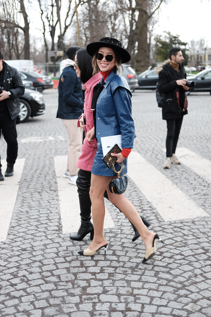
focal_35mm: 53
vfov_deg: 37.5
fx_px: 466
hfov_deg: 25.5
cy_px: 158
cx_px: 106
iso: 640
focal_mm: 35
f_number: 2
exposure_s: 1/4000
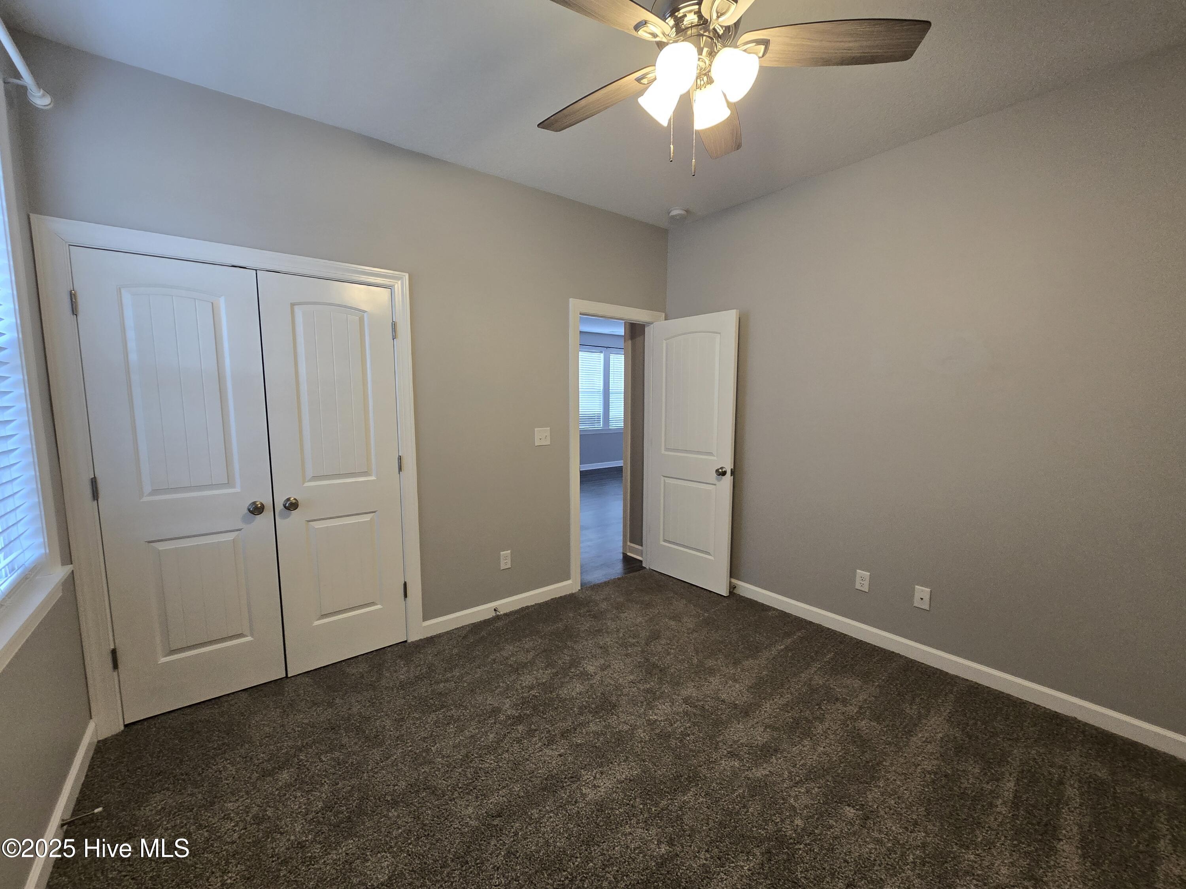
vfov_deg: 89.9
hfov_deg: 106.2
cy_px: 444
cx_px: 593
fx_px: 445
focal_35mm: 13
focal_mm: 2.2
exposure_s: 1/60
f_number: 2.2
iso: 160
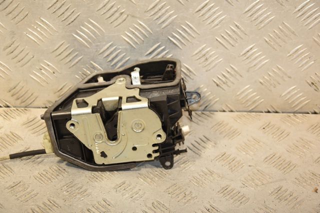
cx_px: 160
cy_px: 106
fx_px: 773
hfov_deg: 23.4
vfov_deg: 15.7
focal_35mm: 87
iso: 800
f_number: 5.6
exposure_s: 1/200
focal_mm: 58
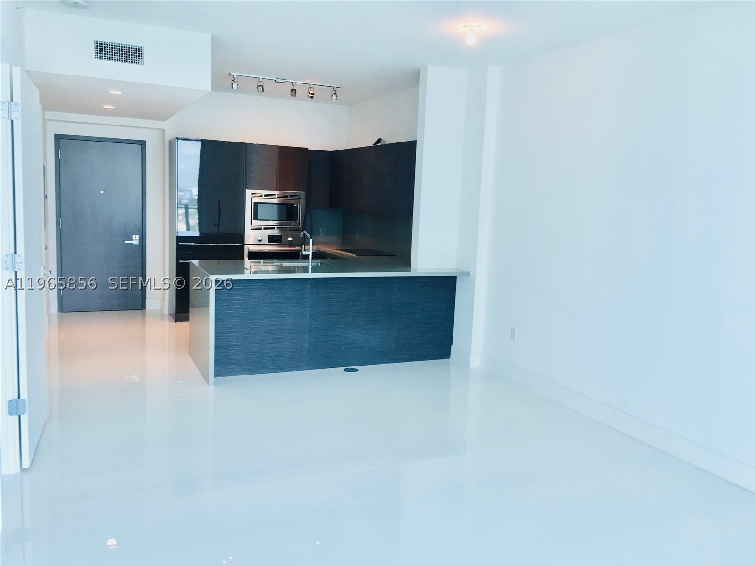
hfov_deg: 61.7
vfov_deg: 48.2
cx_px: 378
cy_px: 283
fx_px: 633
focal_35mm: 29
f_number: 2.2
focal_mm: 4.15
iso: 32
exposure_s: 1/60
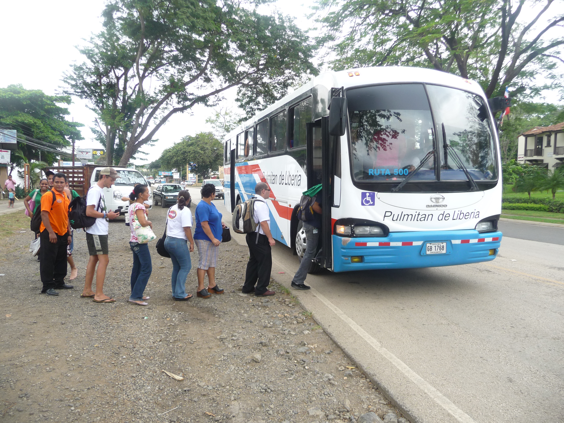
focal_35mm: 28
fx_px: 456
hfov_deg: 63.4
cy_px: 212
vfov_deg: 49.7
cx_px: 282
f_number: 3.3
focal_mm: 4.7
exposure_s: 1/100
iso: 100
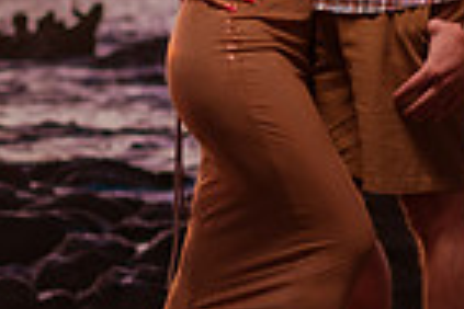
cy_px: -33
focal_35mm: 145
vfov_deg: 9.4
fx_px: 1869
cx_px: 385
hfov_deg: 14.1
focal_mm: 35
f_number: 1.8
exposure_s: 1/250
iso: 800
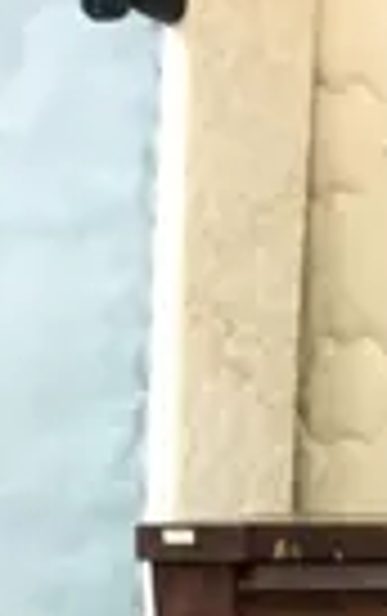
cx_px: 958
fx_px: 3869
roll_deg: +0.6
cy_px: 1668
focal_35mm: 230
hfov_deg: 5.5
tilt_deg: -15.3
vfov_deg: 8.1
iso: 64
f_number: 2.2
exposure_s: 1/17
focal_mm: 4.15
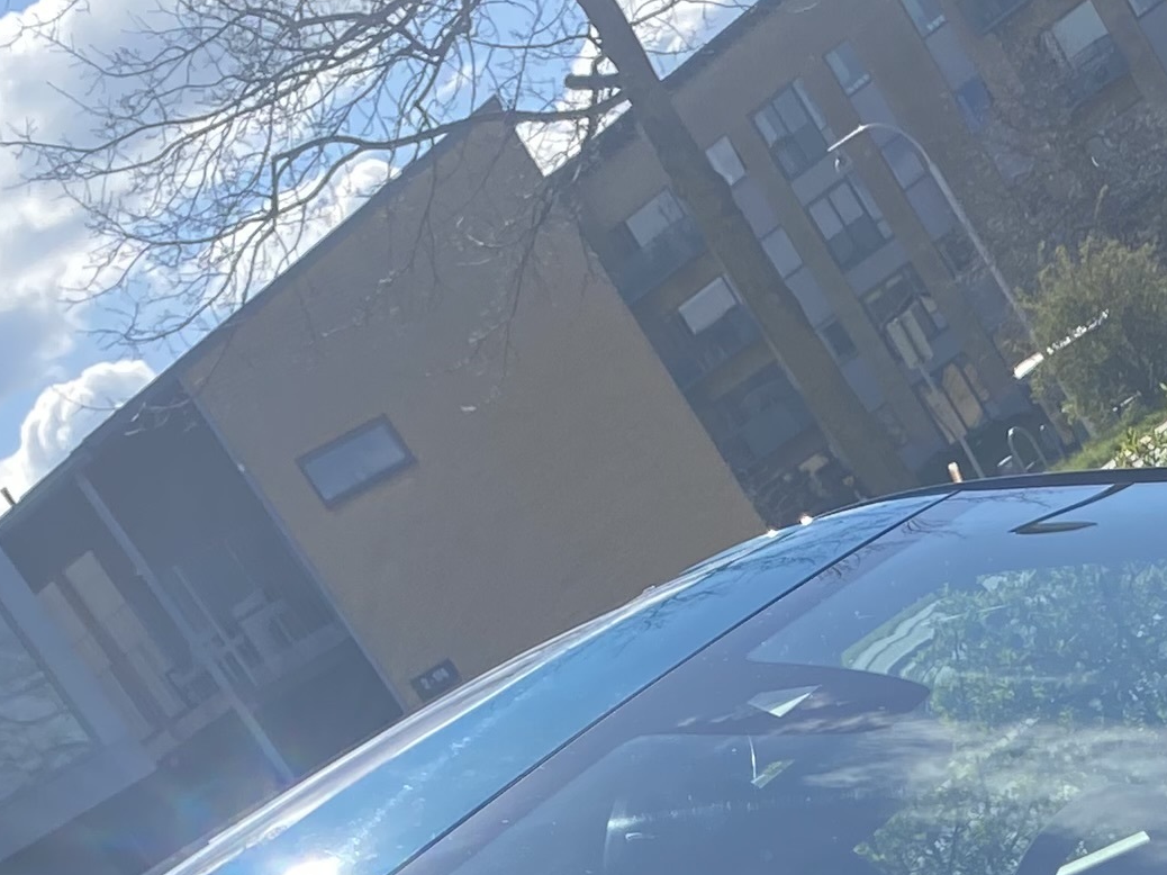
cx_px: 1379
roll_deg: +32.0
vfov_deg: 13.0
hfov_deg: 18.5
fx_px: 3404
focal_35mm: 101
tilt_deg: -18.9
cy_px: 1681
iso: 32
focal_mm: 4.25
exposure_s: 1/1504
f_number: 1.8
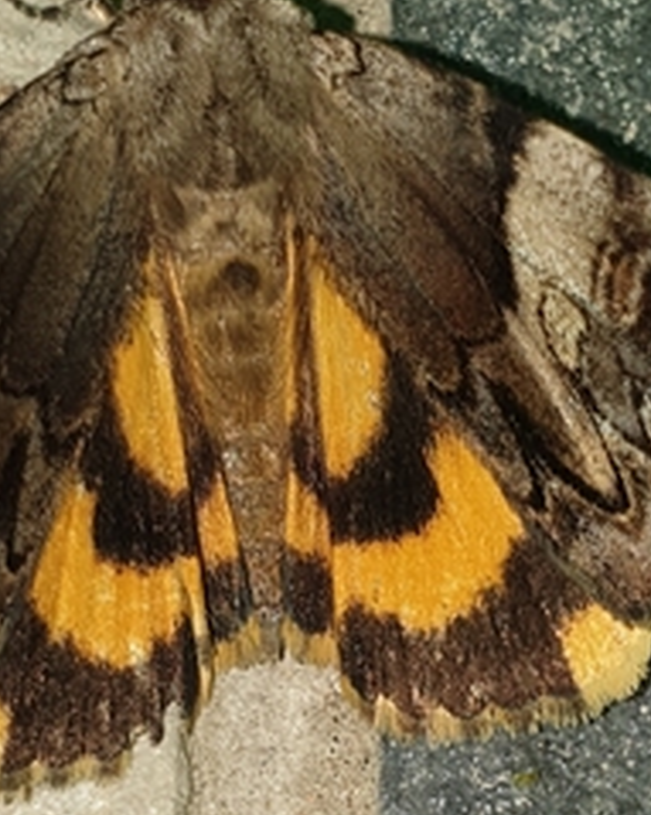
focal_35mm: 68
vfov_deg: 27.4
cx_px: 266
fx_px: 1639
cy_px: 181
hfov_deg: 22.4
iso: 50
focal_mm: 4.3
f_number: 2.4
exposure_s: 1/101
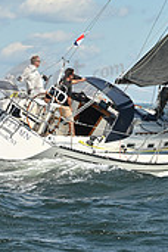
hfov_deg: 5.8
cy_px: -158
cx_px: 201
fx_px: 1659
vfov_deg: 8.4
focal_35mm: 237
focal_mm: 70
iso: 250
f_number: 8
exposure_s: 1/1250
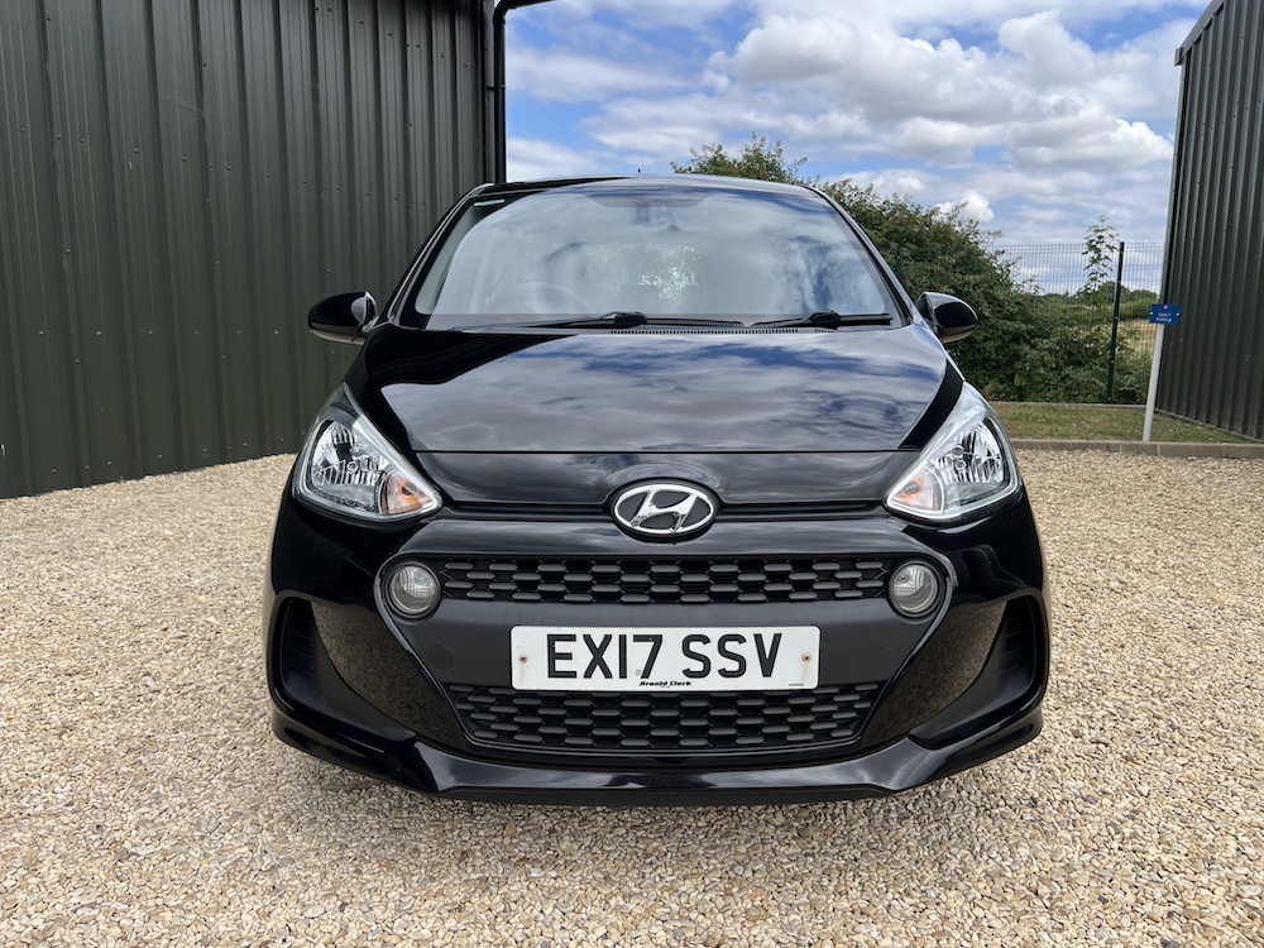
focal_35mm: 26
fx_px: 949
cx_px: 632
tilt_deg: -9.4
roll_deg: +0.1
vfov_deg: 53.1
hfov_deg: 67.3
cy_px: 474
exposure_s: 1/1808
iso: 50
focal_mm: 5.7
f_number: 1.5
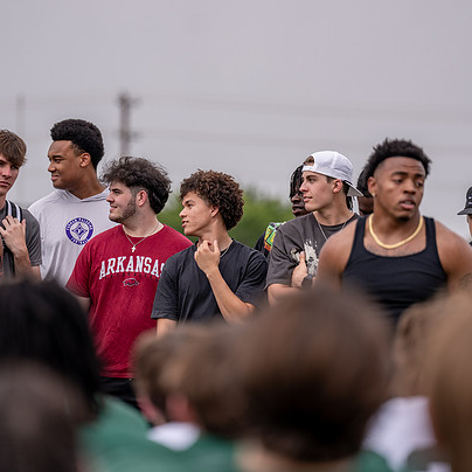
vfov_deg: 8.0
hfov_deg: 8.0
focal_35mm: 220
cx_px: 194
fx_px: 3394
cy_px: 234
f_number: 2.8
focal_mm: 168
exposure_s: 1/1000
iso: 100
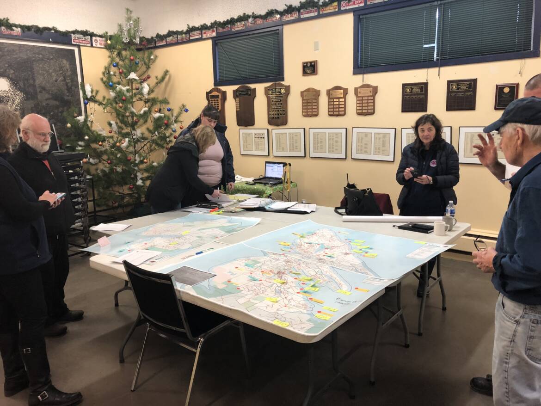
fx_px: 438
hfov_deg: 63.4
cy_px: 203
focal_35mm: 28
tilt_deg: -11.2
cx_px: 270
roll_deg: +1.9
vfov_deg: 49.8
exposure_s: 1/15
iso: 50
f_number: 1.8
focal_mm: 4
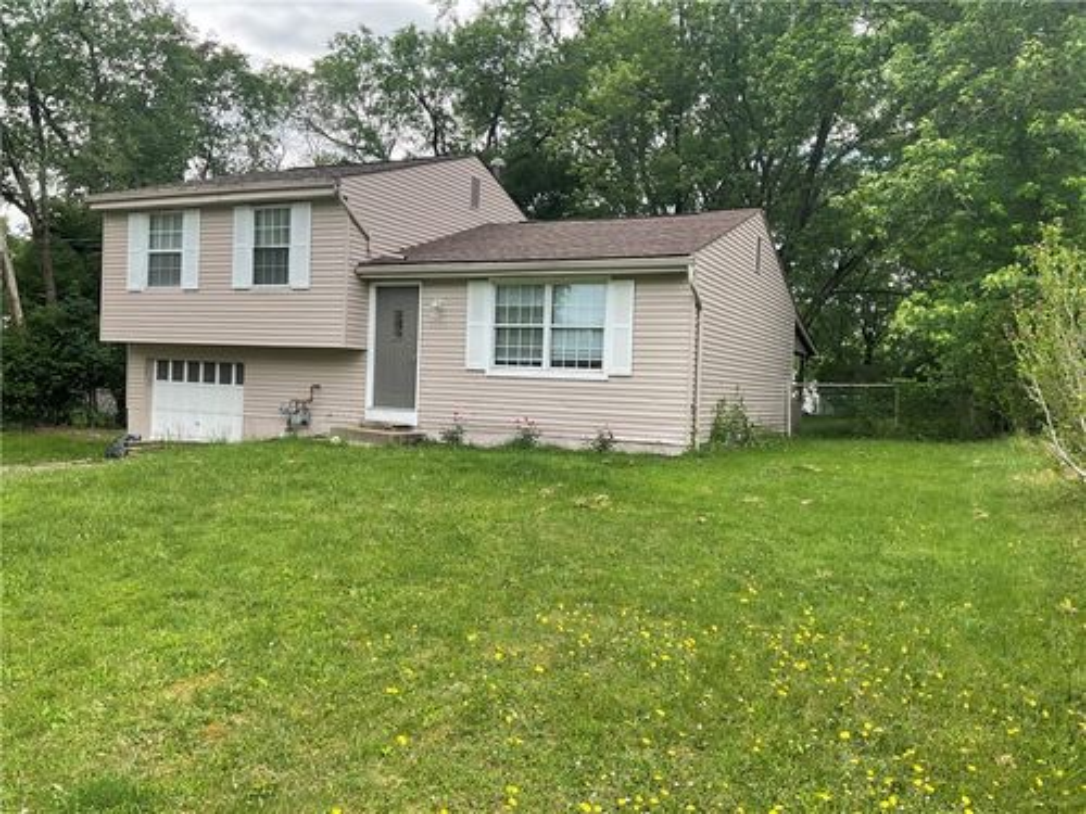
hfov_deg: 61.7
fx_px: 910
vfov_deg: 48.2
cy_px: 407
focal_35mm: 29
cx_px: 543
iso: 16
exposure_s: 1/504
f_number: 1.8
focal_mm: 3
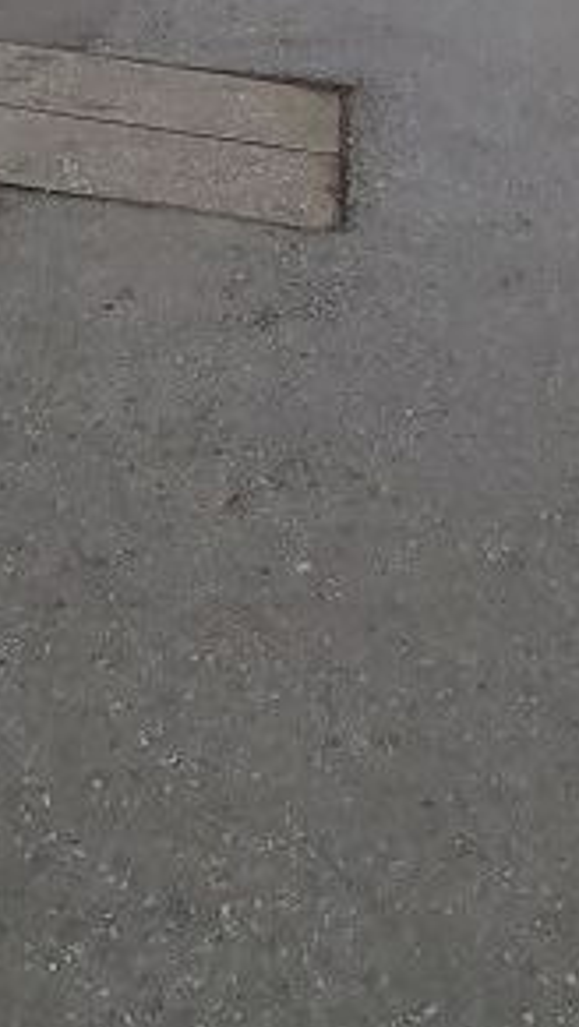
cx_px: 535
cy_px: -824
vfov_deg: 22.3
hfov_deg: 21.7
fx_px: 1472
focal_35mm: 54
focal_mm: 2.2
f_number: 2.2
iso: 64
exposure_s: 1/1164
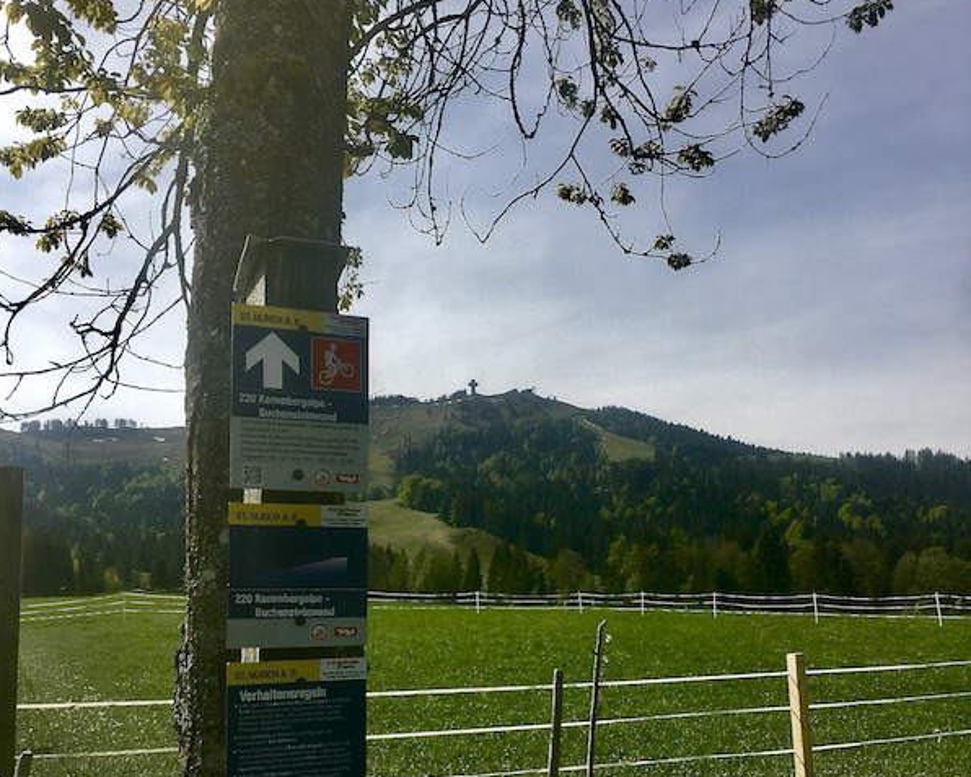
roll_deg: +3.1
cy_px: 510
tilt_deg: +9.8
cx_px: 484
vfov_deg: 38.8
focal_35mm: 38
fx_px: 1092
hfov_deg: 47.9
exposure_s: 1/2959
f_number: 2.2
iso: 25
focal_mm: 4.15
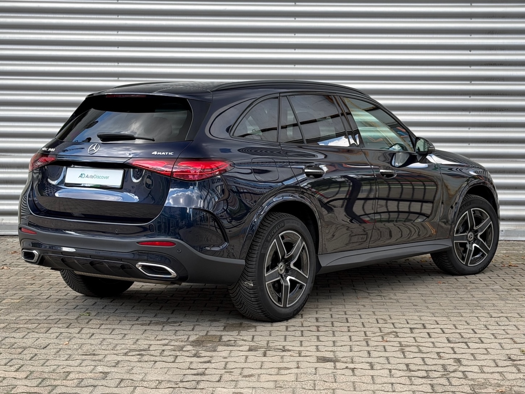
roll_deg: +0.5
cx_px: 262
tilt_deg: -2.0
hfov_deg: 39.7
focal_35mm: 48
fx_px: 728
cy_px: 197
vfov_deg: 30.3
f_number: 1.78
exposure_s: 1/181
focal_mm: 6.76
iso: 50
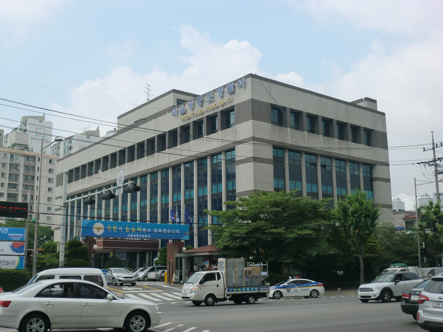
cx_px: 222
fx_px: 537
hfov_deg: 44.8
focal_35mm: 42
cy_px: 166
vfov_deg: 34.3
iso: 64
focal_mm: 7.7
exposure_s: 1/800
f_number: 3.4
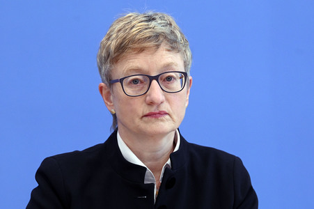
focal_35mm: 130
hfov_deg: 15.8
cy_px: 104
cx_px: 157
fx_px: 1133
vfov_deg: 10.5
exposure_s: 1/800
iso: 4000
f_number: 5
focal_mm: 130
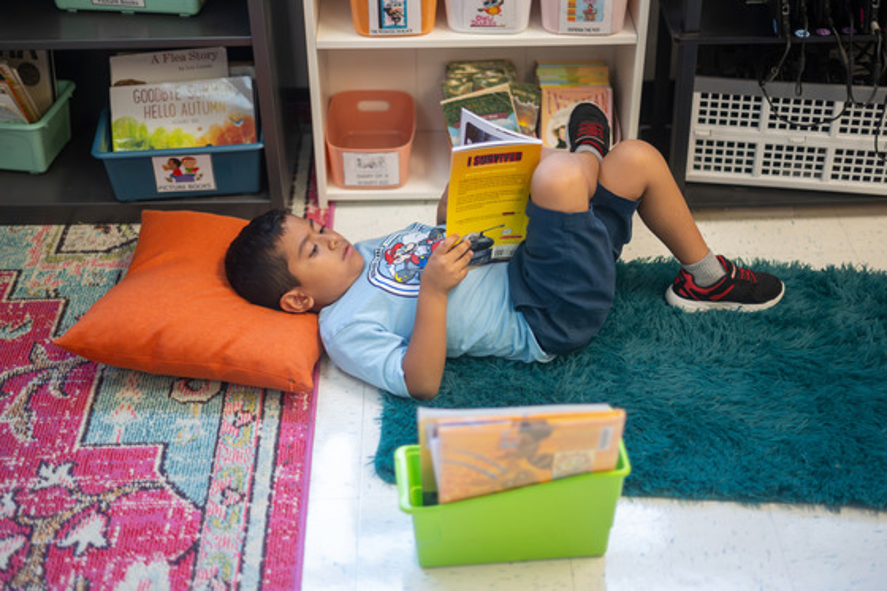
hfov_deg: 39.6
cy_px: 296
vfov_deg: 27.0
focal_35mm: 50
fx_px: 1232
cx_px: 444
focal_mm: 50
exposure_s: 1/800
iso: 1600
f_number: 1.4
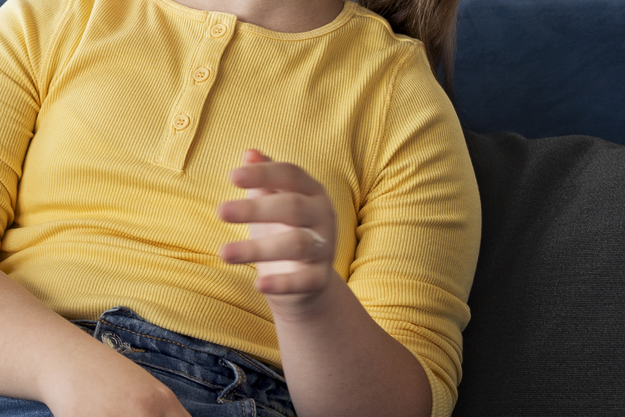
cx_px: -67
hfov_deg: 16.3
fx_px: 2118
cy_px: -31
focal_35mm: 122
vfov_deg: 11.1
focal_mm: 35
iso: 320
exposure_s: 1/250
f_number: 2
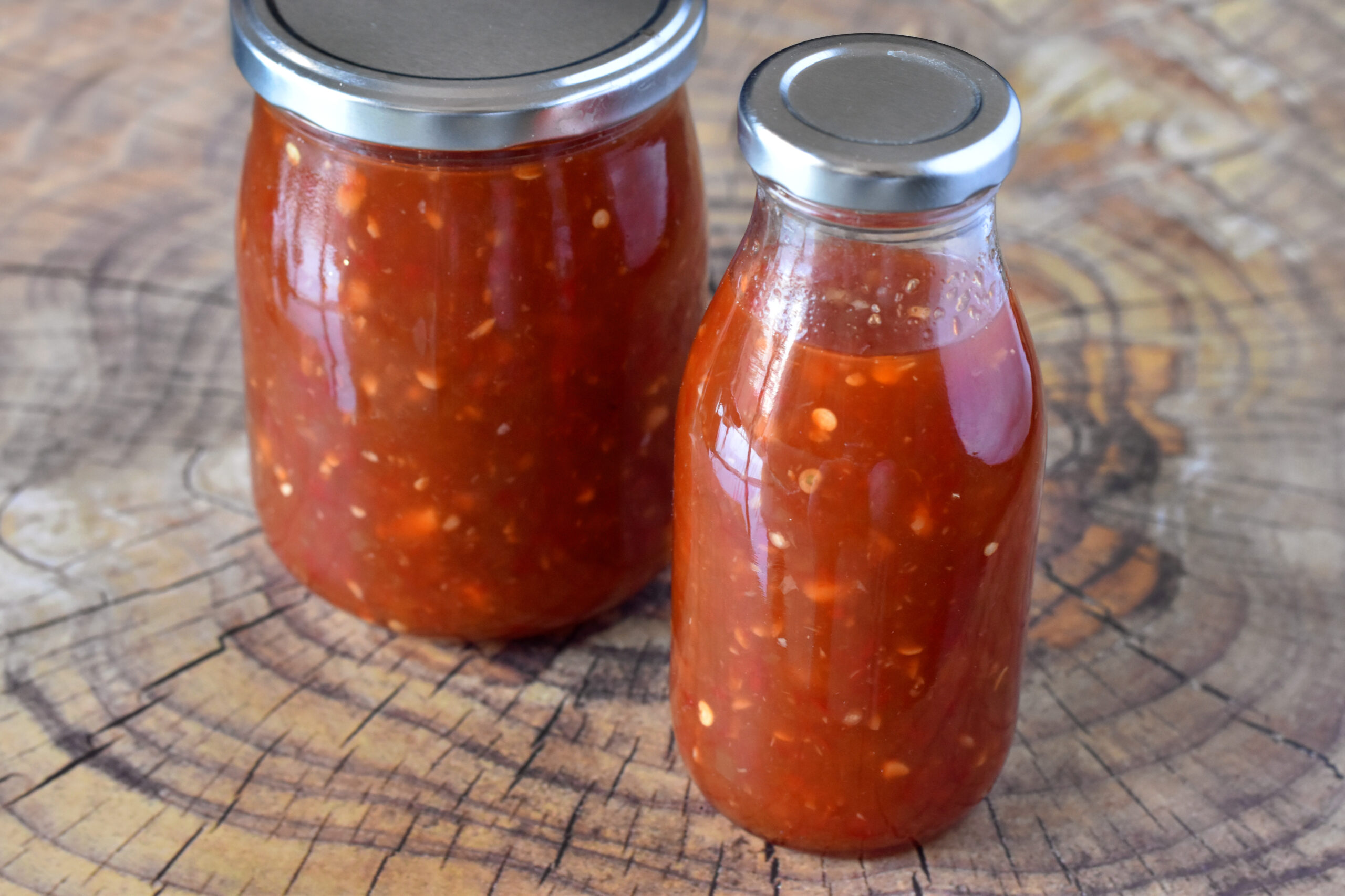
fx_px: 2802
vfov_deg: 18.2
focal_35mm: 75
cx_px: 672
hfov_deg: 27.0
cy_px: 448
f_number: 6.3
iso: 1600
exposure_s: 1/80
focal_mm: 50
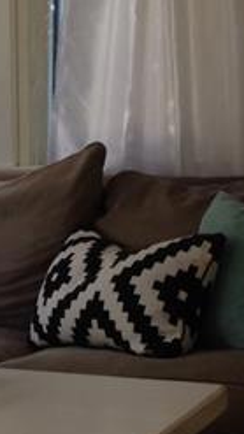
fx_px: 1713
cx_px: -121
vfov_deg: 14.4
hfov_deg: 8.0
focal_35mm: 149
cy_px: 306
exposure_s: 1/60
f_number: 2.4
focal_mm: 4.12
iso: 50
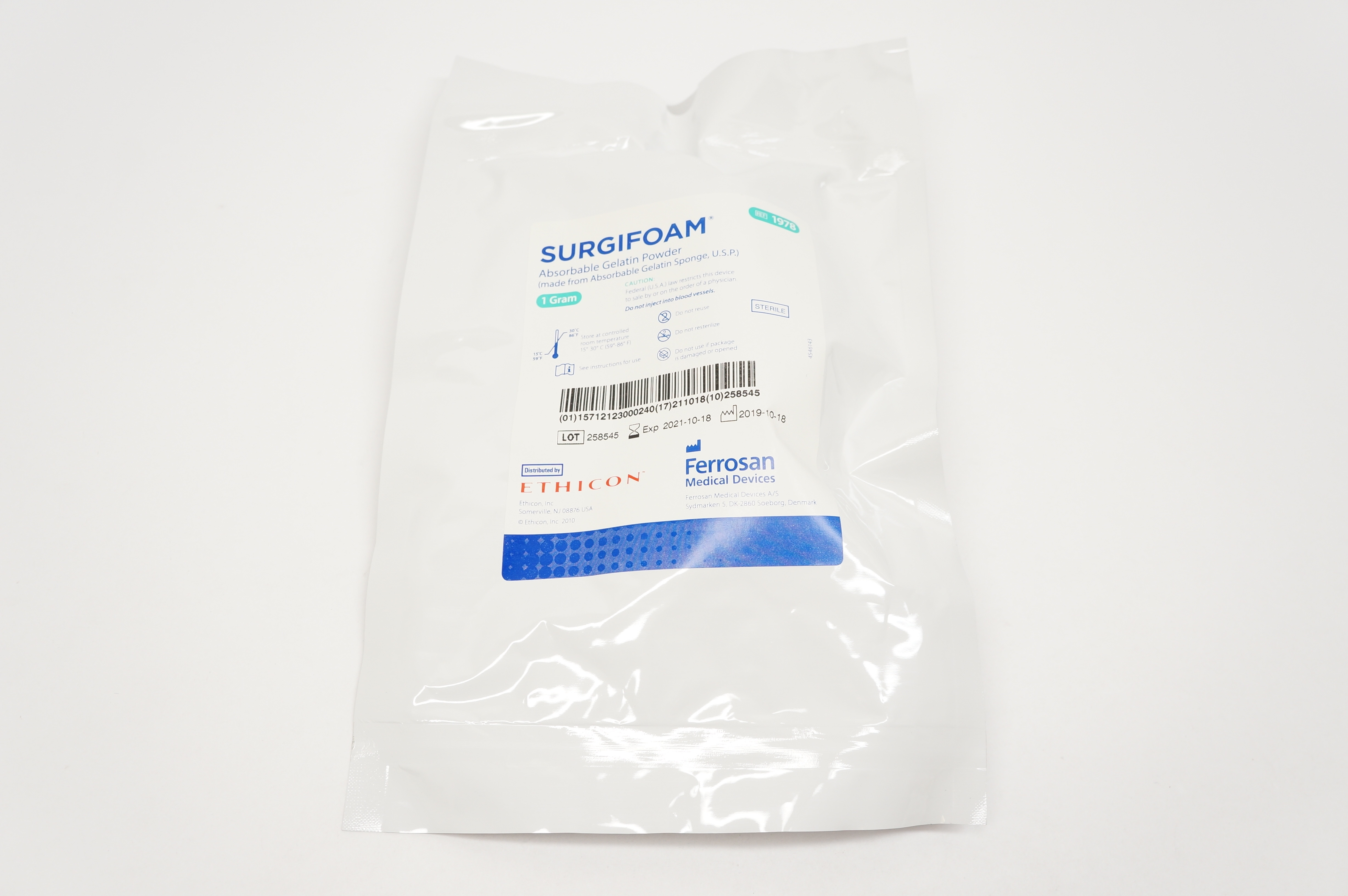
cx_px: 674
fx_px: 1122
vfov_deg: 43.5
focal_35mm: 30
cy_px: 448
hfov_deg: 62.0
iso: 400
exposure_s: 1/80
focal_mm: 20
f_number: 5.6
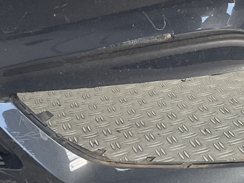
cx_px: 186
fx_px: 690
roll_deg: +7.3
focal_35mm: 98
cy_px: -10
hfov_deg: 19.9
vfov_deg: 14.8
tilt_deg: -17.1
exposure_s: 1/126
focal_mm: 3
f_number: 1.8
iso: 16
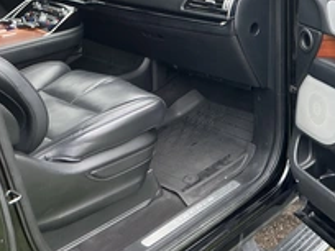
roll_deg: -3.0
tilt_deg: -17.8
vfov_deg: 26.2
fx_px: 532
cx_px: 315
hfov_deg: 32.8
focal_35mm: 55
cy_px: 61
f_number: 1.8
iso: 64
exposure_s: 1/112
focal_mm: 3
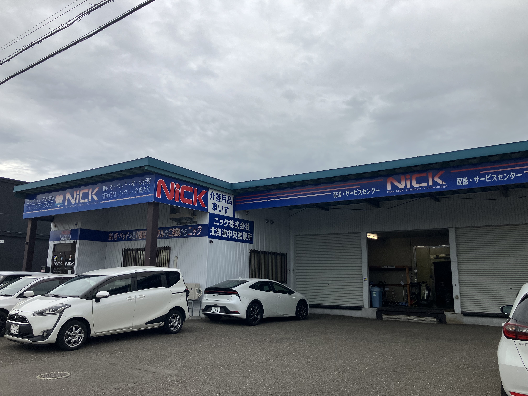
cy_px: 198
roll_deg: -0.3
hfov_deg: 63.4
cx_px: 264
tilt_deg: +10.3
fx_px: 427
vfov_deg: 49.7
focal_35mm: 28
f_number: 1.8
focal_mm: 3.99
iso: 32
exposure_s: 1/631
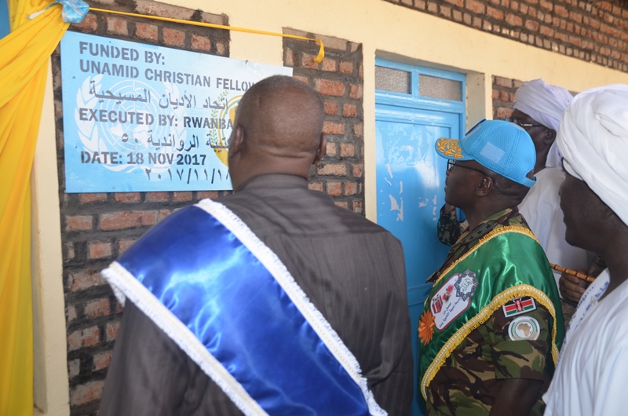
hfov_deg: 51.4
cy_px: 208
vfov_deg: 35.3
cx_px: 314
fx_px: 653
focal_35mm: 38
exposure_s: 1/80
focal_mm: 25
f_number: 4
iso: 100
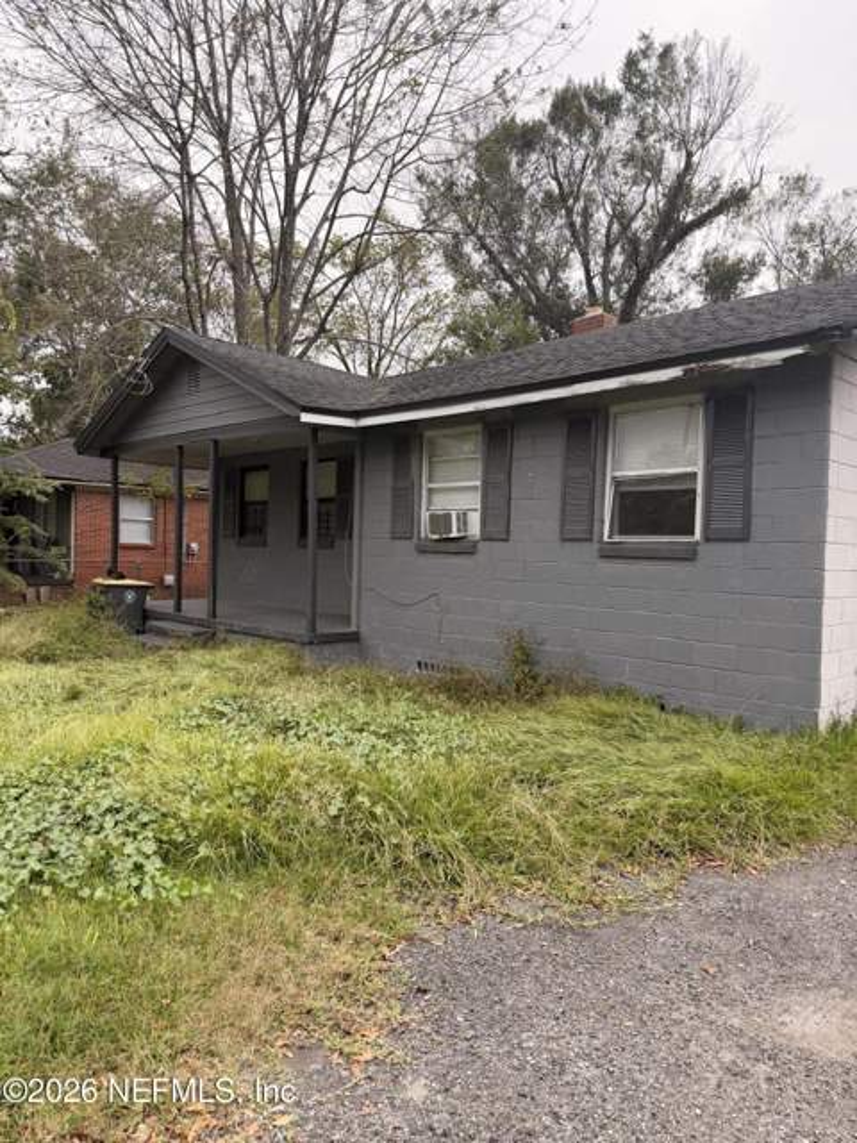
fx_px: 792
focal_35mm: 24
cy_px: 572
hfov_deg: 56.8
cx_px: 428
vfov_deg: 71.6
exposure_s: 1/1727
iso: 100
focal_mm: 6.76
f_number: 1.78
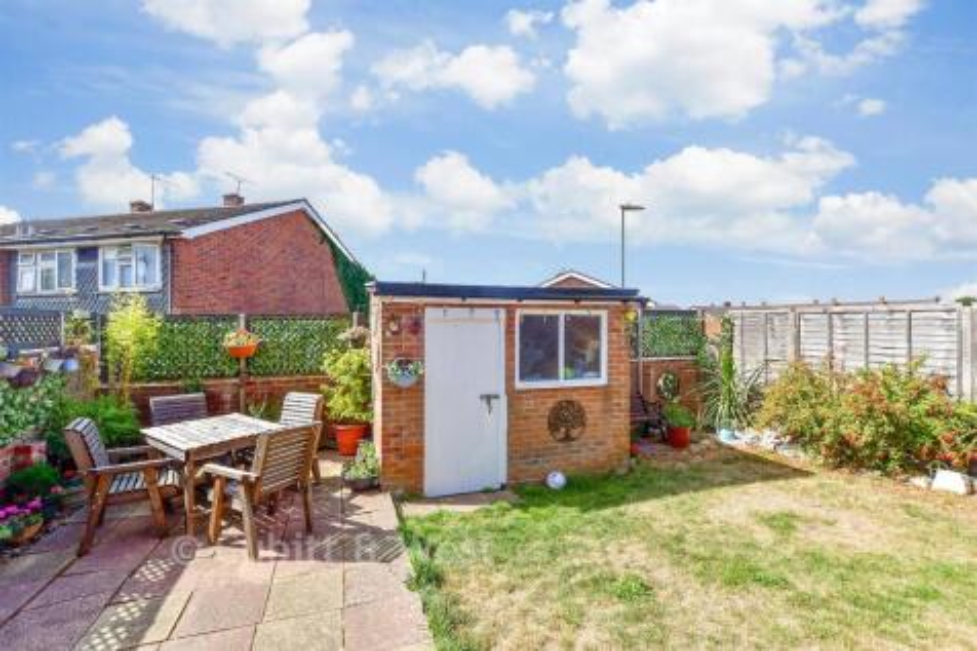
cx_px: 488
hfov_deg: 100.4
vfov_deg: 77.3
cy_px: 326
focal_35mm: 15
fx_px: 407
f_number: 8
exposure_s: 1/320
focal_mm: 10
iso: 200
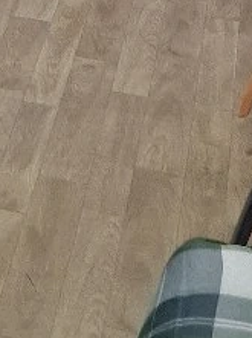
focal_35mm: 139
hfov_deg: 9.8
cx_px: -278
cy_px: -218
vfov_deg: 13.2
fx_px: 1353
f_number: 1.8
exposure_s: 1/100
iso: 160
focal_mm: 6.4
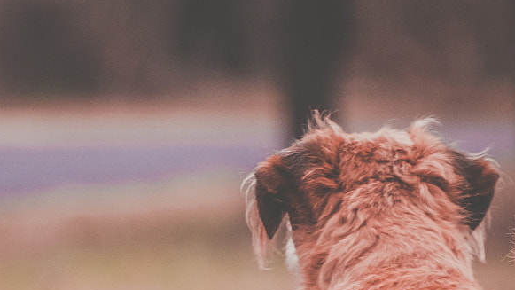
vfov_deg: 1.4
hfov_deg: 2.5
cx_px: 211
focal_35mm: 866
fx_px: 11828
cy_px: 295
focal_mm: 200
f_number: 5.6
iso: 400
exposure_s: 1/125
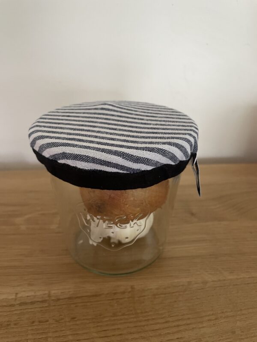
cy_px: 171
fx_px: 257
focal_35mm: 26
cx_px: 128
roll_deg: +0.0
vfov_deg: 67.3
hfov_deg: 53.1
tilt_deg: -27.8
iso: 250
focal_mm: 4.2
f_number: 1.6
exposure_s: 1/60
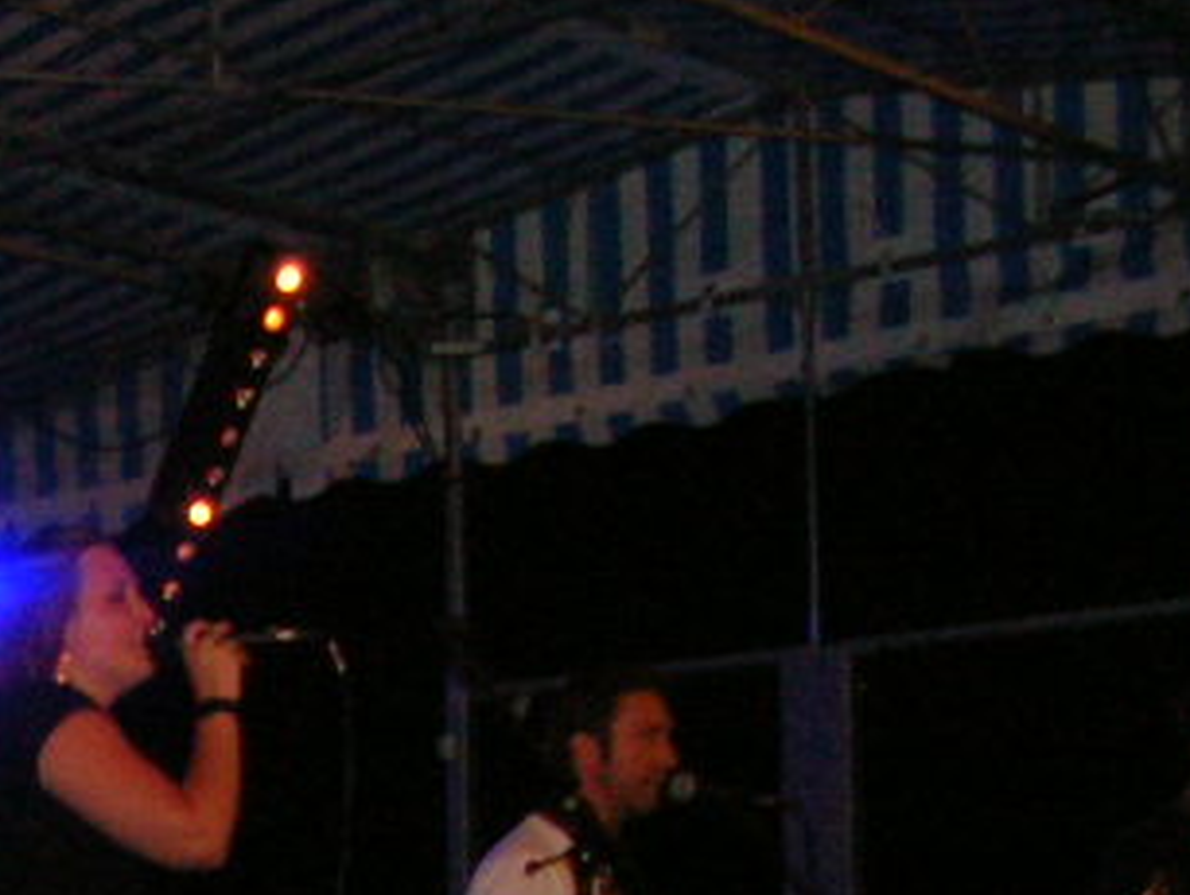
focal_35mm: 117
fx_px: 4025
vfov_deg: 12.2
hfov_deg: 15.9
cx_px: -377
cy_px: 1288
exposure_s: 1/60.1
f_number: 2.8
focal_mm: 5.8
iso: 200
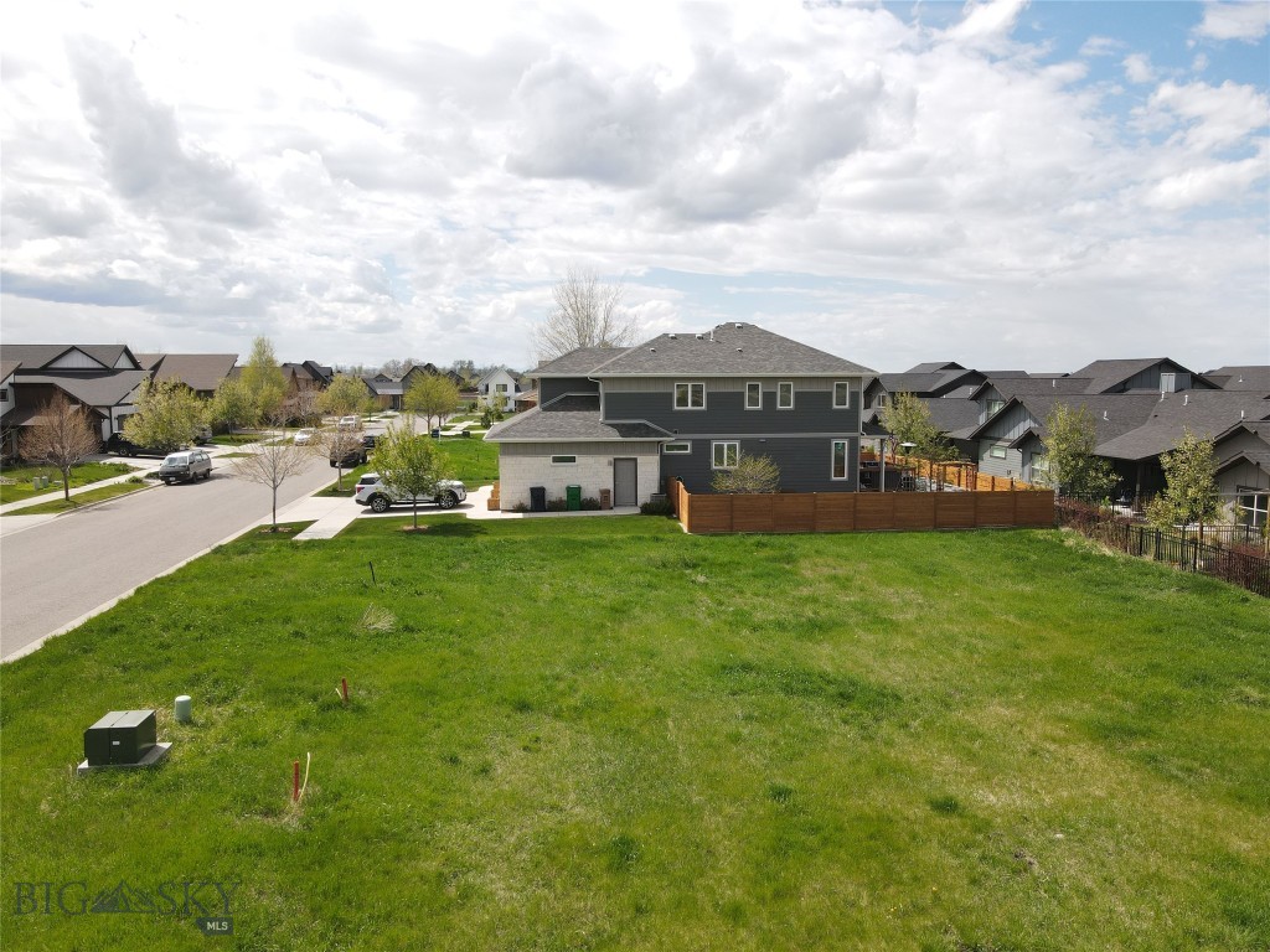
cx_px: 635
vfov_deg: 56.8
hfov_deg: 71.6
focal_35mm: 24
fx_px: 881
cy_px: 476
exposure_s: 1/640
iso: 100
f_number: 2.8
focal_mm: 4.5
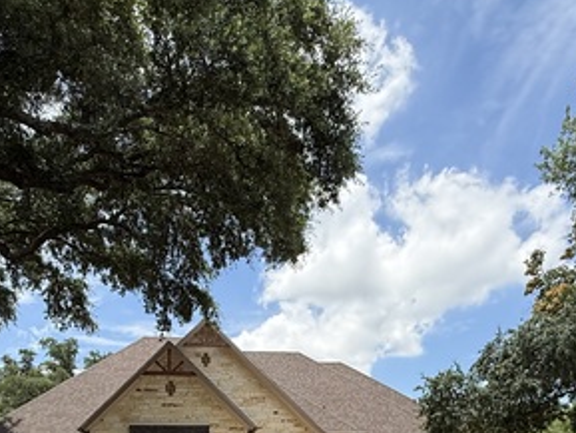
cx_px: 247
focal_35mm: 31
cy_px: 465
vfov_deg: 38.4
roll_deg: +0.7
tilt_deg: +2.9
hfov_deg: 58.1
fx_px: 516
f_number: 2.2
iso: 50
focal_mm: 2.22
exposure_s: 1/1901
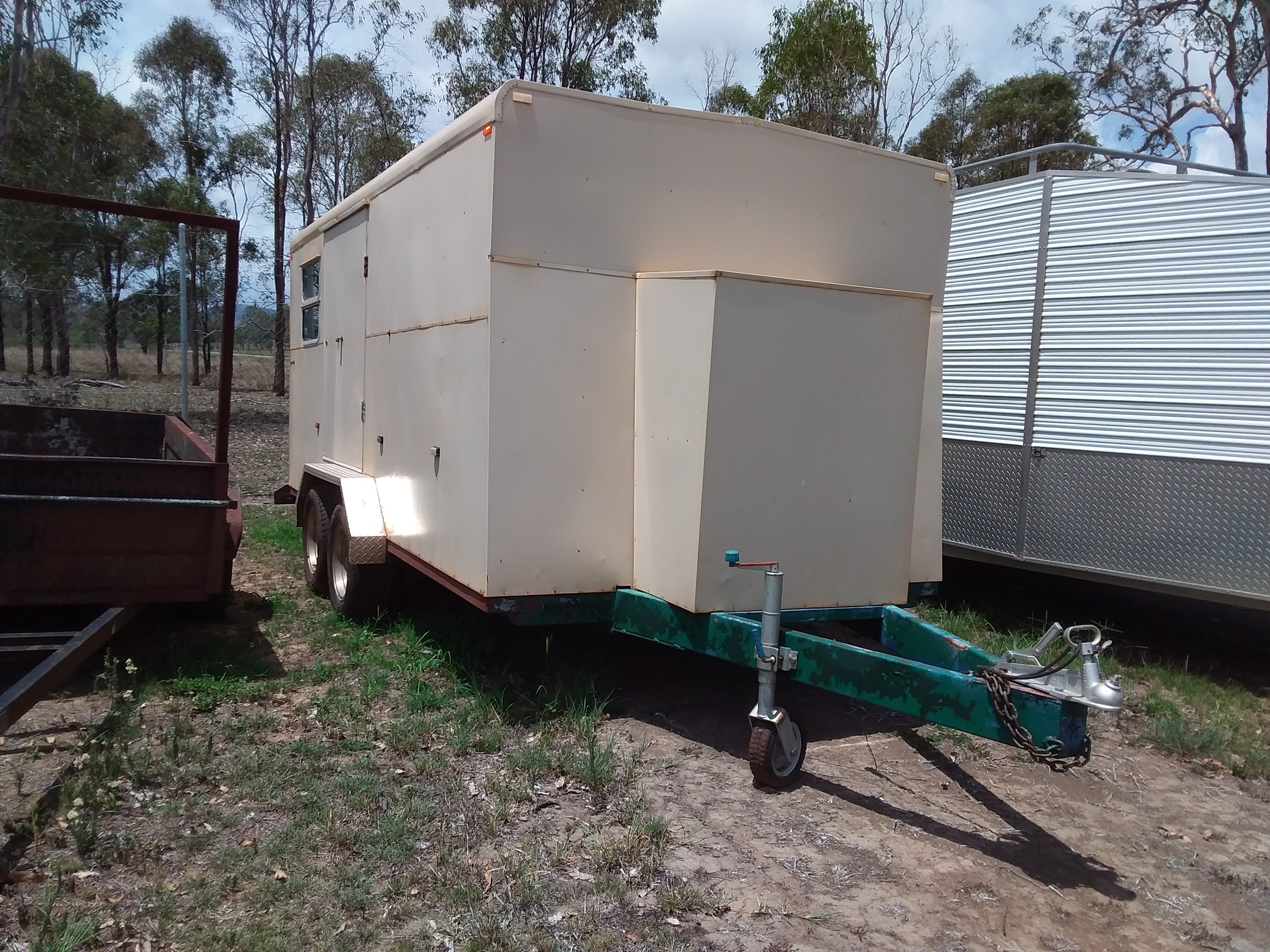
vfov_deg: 49.7
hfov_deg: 63.4
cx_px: 635
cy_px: 476
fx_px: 1027
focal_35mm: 28
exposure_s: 1/2868
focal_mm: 2.91
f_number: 1.9
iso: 40
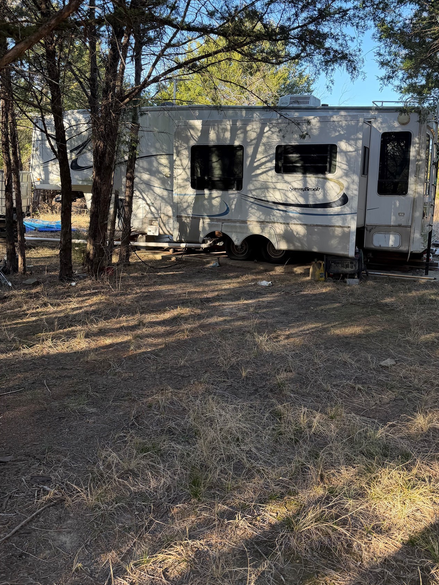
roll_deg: -1.5
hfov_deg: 48.1
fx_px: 490
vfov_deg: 61.4
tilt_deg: -7.6
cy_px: 250
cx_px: 245
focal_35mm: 29
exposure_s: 1/374
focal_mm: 6.76
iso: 100
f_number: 1.78
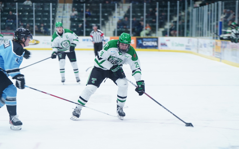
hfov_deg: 17.1
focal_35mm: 122
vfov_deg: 10.7
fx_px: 795
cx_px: 120
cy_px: 79
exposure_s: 1/125
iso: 500
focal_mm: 119
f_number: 2.8
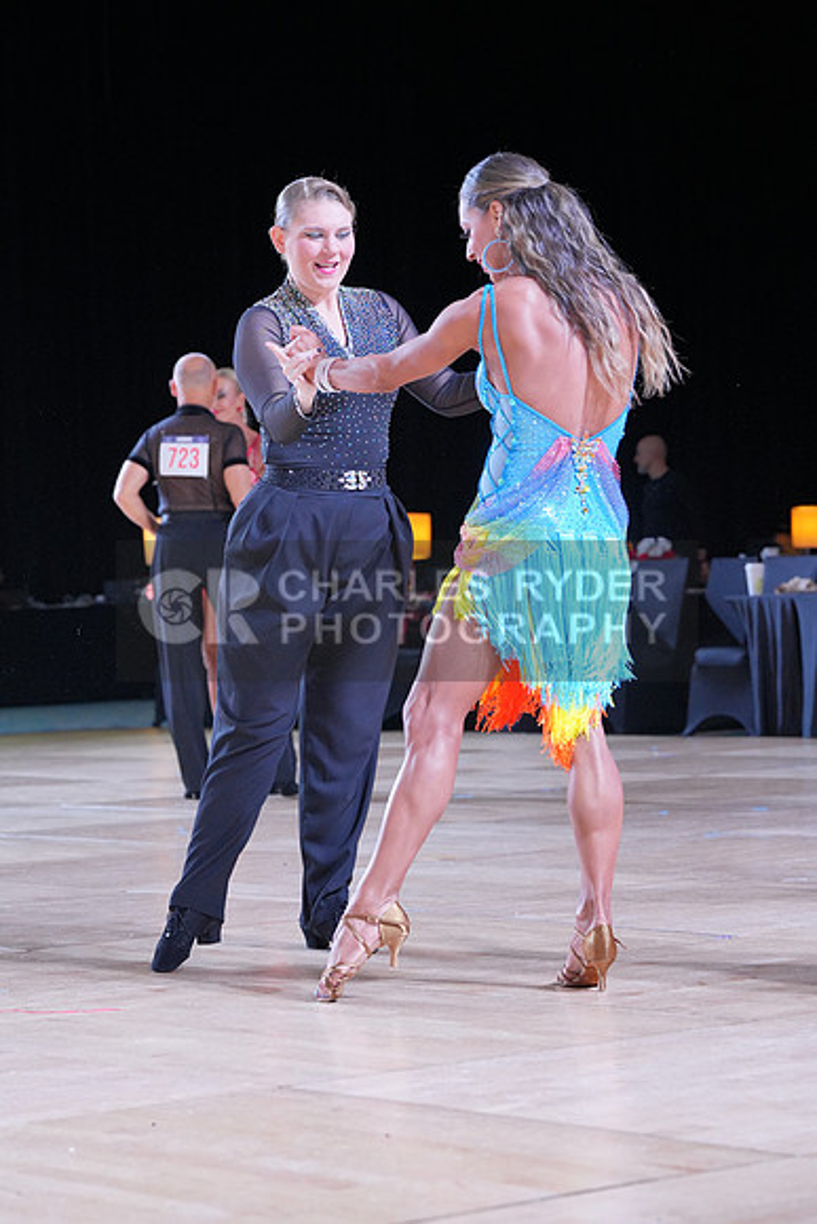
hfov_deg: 12.8
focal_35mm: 107
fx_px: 3640
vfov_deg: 19.1
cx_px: 408
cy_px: 612
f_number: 5.6
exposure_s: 1/400
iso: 3200
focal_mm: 107
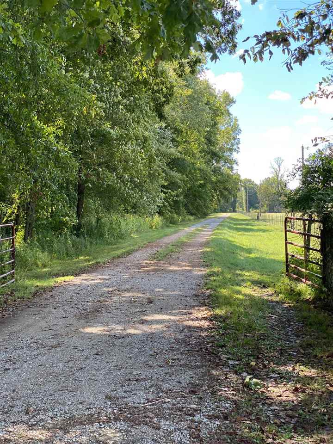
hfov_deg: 28.0
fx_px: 667
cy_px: 222
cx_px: 166
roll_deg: -0.8
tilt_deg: +0.6
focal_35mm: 52
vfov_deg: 36.8
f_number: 2
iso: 20
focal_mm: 6
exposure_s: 1/172
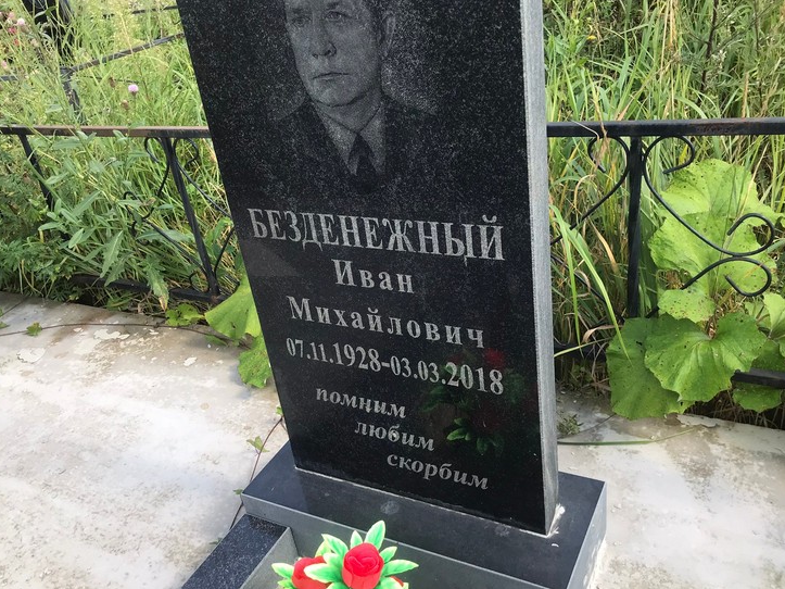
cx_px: 389
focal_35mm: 31
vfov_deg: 45.4
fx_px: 703
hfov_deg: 58.4
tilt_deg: -28.7
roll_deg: +9.6
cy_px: 309
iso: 20
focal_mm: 3.99
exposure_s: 1/529
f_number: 1.8
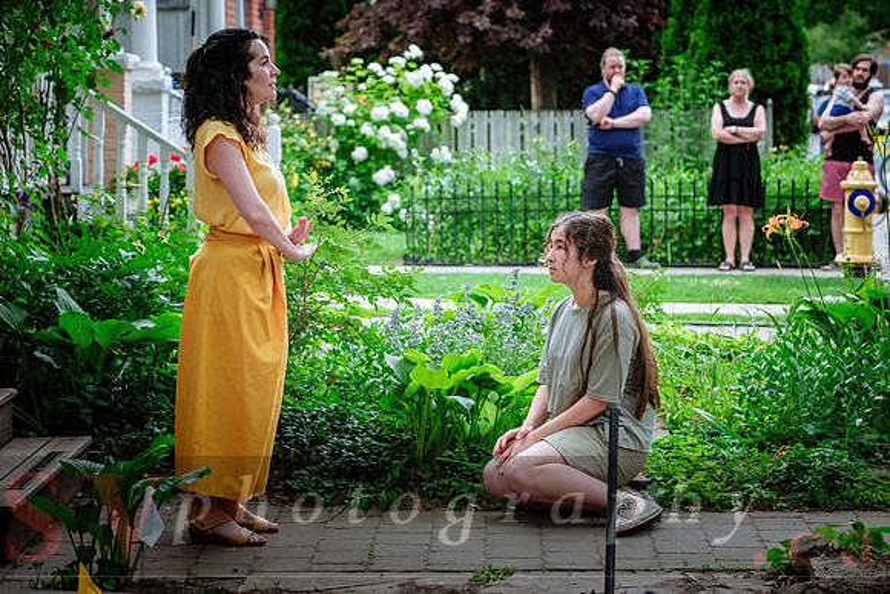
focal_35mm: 99
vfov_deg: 13.8
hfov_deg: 20.5
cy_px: 308
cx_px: 417
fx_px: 2460
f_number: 2.8
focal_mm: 61
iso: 1600
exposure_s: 1/250
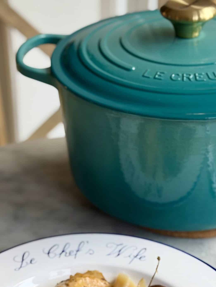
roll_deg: +2.1
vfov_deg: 22.0
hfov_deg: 16.8
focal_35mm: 88
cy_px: 227
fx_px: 732
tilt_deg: -35.9
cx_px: 79
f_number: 1.78
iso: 100
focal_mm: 6.76
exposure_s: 1/79
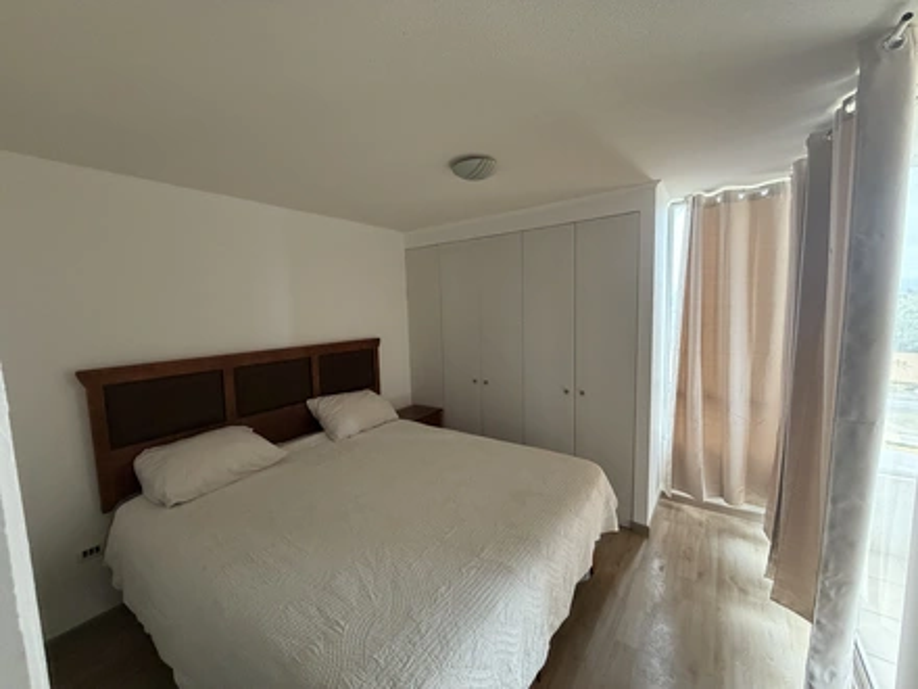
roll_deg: +2.4
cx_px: 459
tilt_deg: -4.1
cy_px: 344
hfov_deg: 102.1
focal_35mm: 14
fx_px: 371
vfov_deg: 85.7
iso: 400
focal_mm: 2.22
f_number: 2.2
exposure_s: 1/60
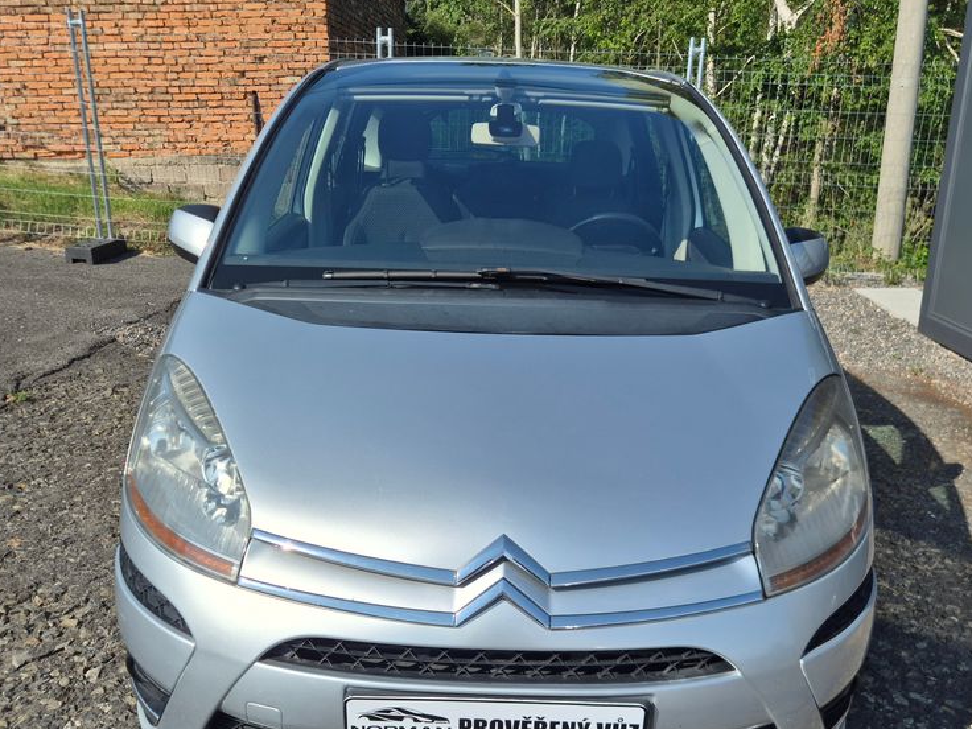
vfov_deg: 43.6
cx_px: 491
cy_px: 479
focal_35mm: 32
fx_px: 899
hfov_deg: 56.8
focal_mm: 5.4
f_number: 1.8
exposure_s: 1/2968
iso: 25
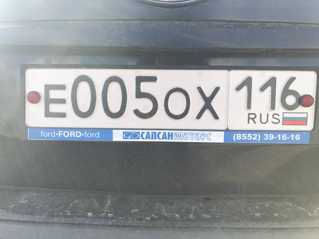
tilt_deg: -13.9
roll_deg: -1.1
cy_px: 120
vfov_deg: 49.7
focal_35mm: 28
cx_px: 160
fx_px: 258
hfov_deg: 63.4
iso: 20
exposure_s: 1/684
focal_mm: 3.99
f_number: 1.8
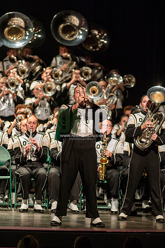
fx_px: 2067
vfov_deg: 6.9
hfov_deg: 4.6
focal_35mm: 300
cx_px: 82
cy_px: 124
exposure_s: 1/500
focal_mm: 300
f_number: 2.8
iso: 3200
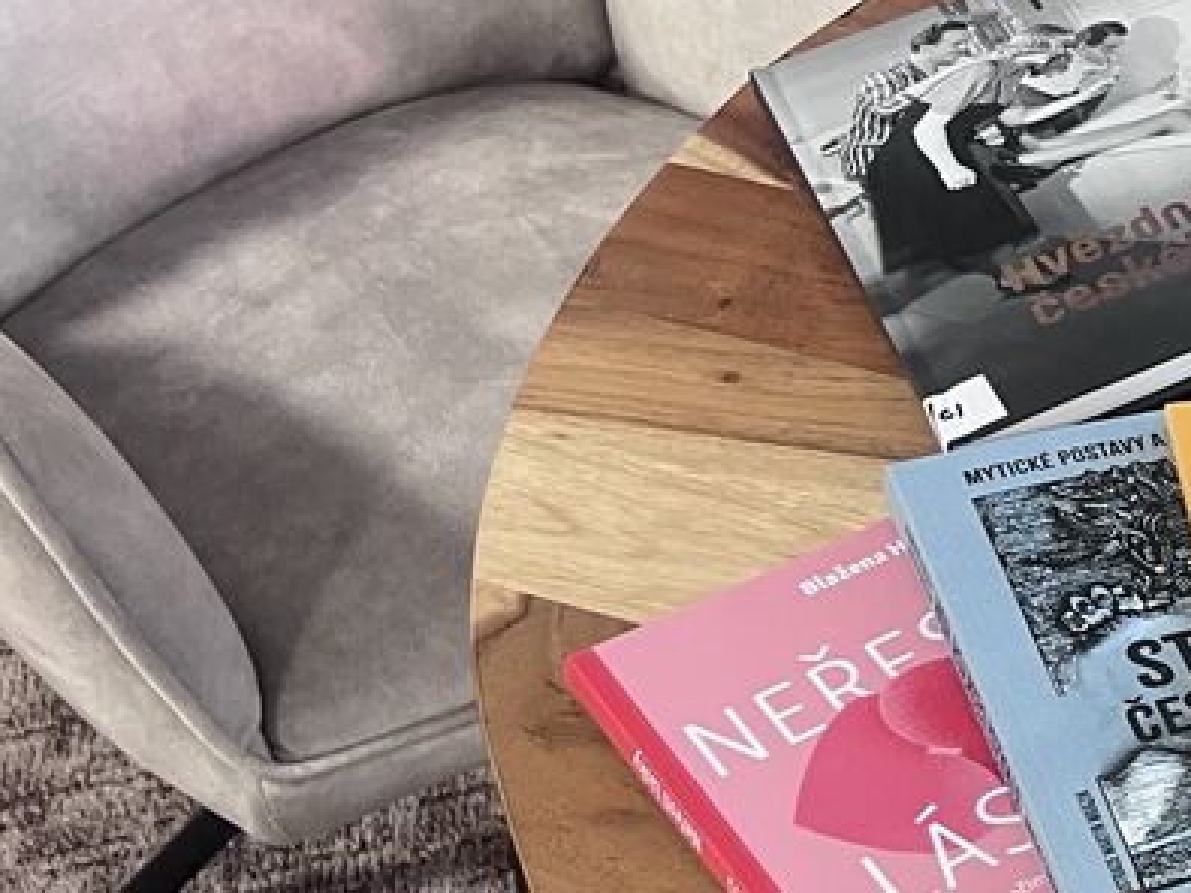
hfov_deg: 21.1
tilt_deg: -44.9
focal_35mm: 79
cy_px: 561
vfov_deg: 18.6
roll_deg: -2.3
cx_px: 1758
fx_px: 2717
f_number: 1.5
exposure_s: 1/50
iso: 200
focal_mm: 5.7
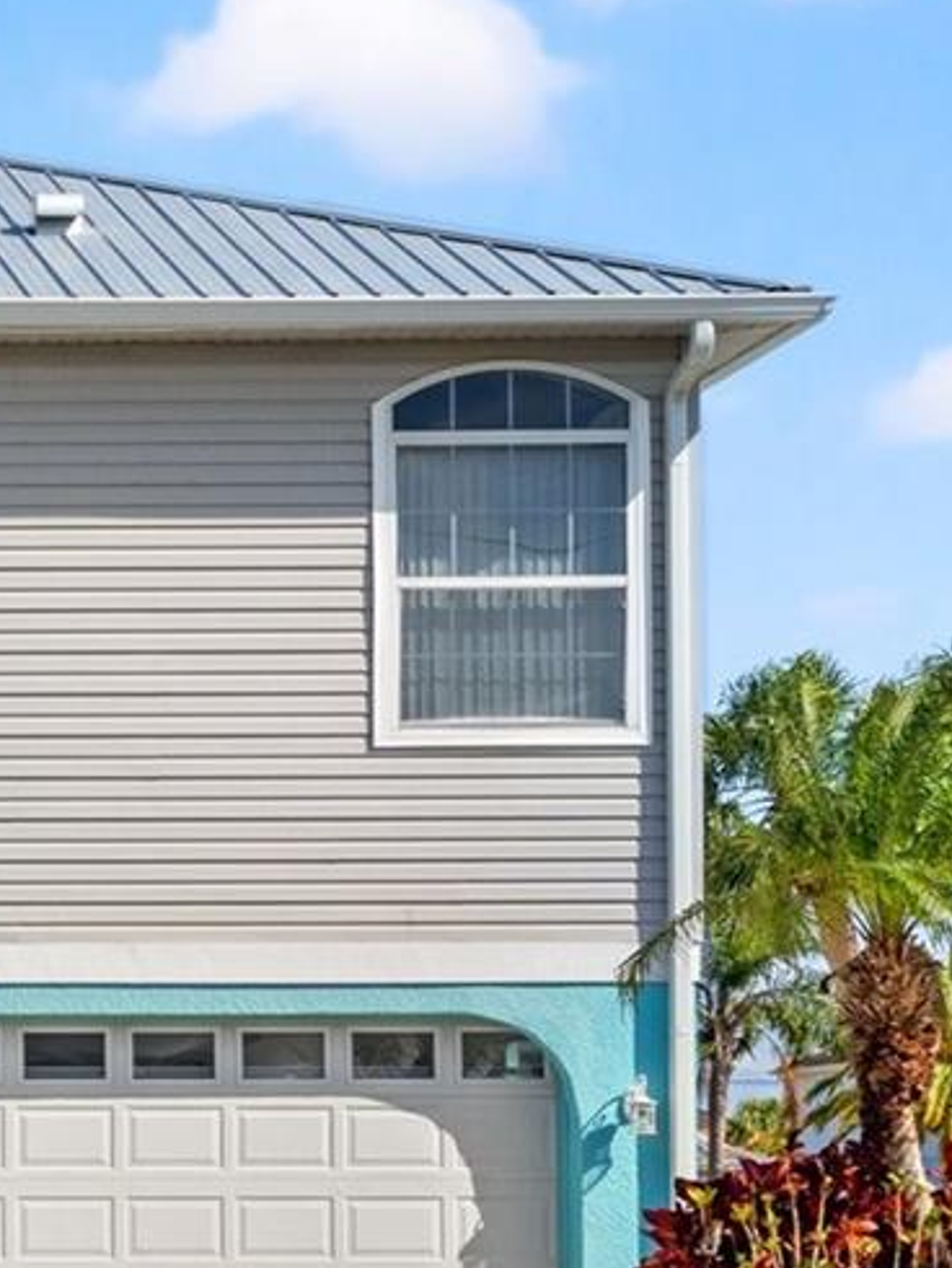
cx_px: -696
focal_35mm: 92
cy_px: 766
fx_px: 3363
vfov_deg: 21.3
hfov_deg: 14.4
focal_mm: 19.5
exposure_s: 1/640
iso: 400
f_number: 7.1
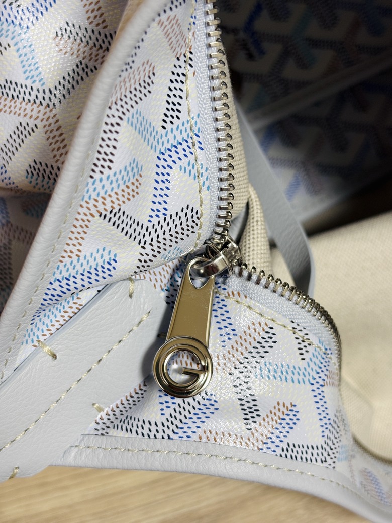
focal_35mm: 52
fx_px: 785
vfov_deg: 36.8
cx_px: 196
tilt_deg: -68.8
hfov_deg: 28.0
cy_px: 262
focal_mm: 5.96
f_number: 1.6
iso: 50
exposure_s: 1/60
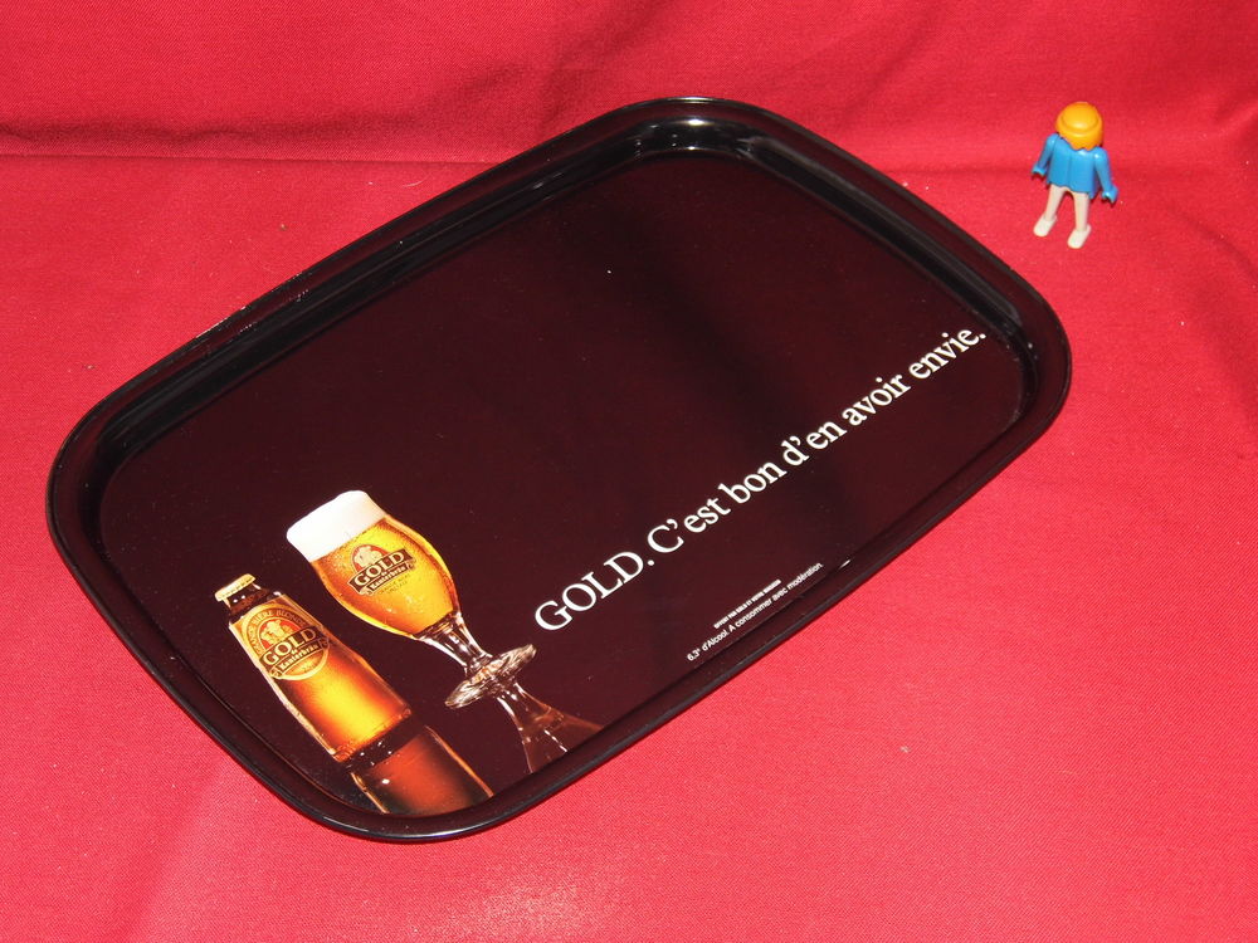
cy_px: 472
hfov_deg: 33.2
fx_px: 2108
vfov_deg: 25.2
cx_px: 629
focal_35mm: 58
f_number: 3.9
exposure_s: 1/60
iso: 100
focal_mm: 10.4
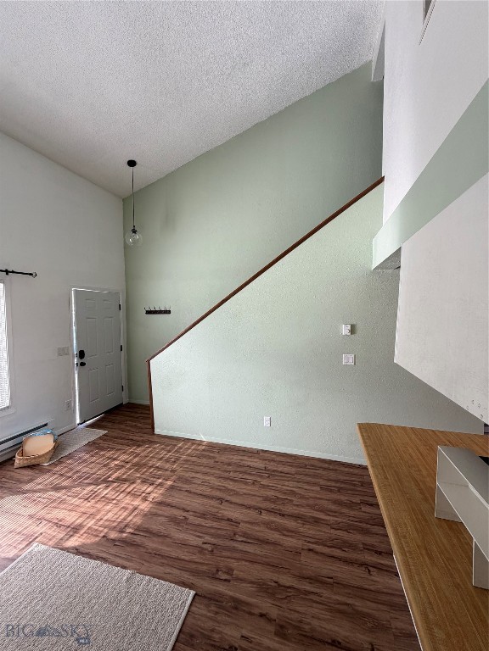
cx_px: 244
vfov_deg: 102.1
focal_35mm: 14
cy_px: 326
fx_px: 264
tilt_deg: -3.7
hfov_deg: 85.7
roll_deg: +0.5
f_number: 2.2
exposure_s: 1/121
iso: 80
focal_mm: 2.22
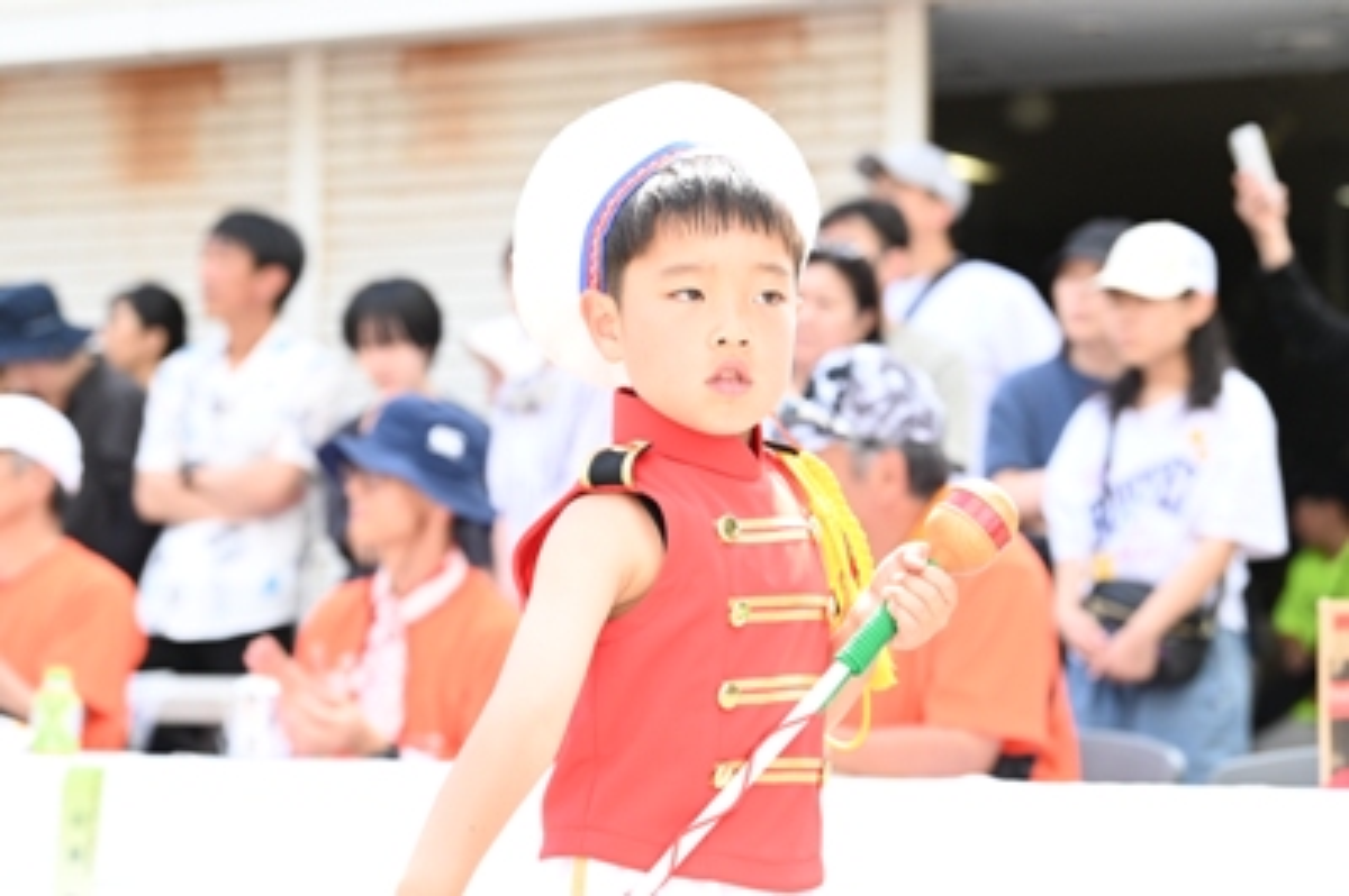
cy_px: 448
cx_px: 674
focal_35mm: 102
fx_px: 3819
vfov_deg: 13.4
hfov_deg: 20.0
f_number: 5
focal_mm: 102
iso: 2000
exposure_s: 1/1600
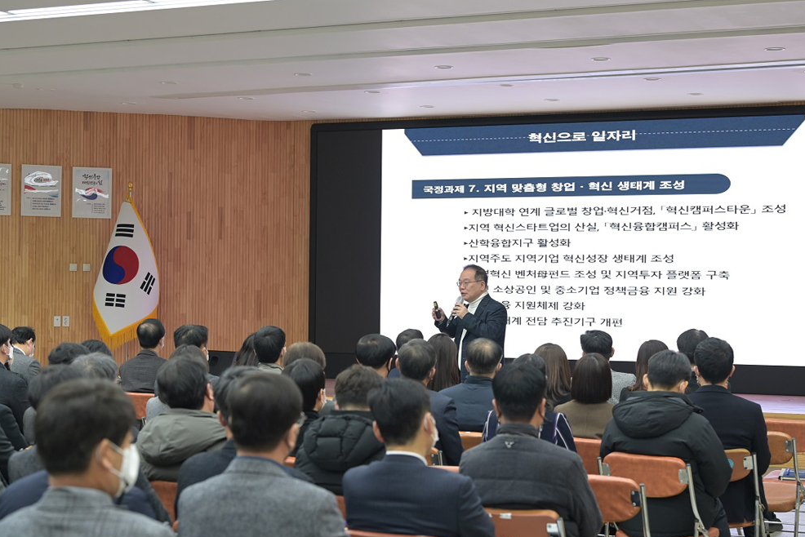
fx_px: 1633
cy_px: 271
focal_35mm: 73
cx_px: 407
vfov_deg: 18.7
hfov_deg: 27.7
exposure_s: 1/200
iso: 1600
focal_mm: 72
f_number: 4.5
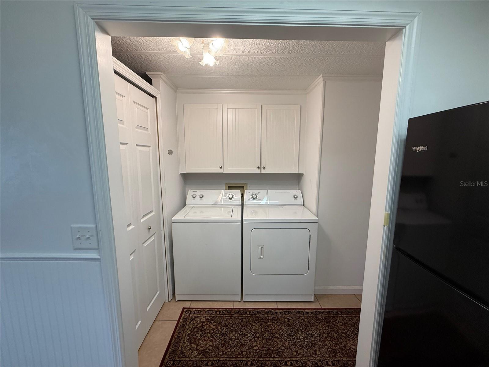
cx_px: 244
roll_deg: -0.5
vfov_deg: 85.7
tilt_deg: -8.0
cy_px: 184
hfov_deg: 102.1
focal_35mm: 14
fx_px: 198
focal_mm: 2.22
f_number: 2.2
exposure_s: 1/120
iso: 125
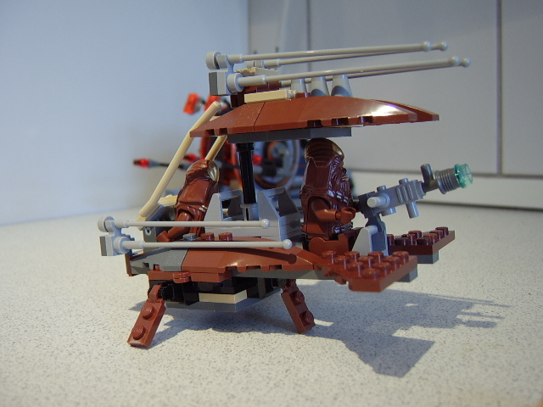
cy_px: 204
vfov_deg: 45.4
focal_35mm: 31
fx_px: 486
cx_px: 272
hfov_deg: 58.4
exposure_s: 1/15
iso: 100
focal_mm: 8.13
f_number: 2.7
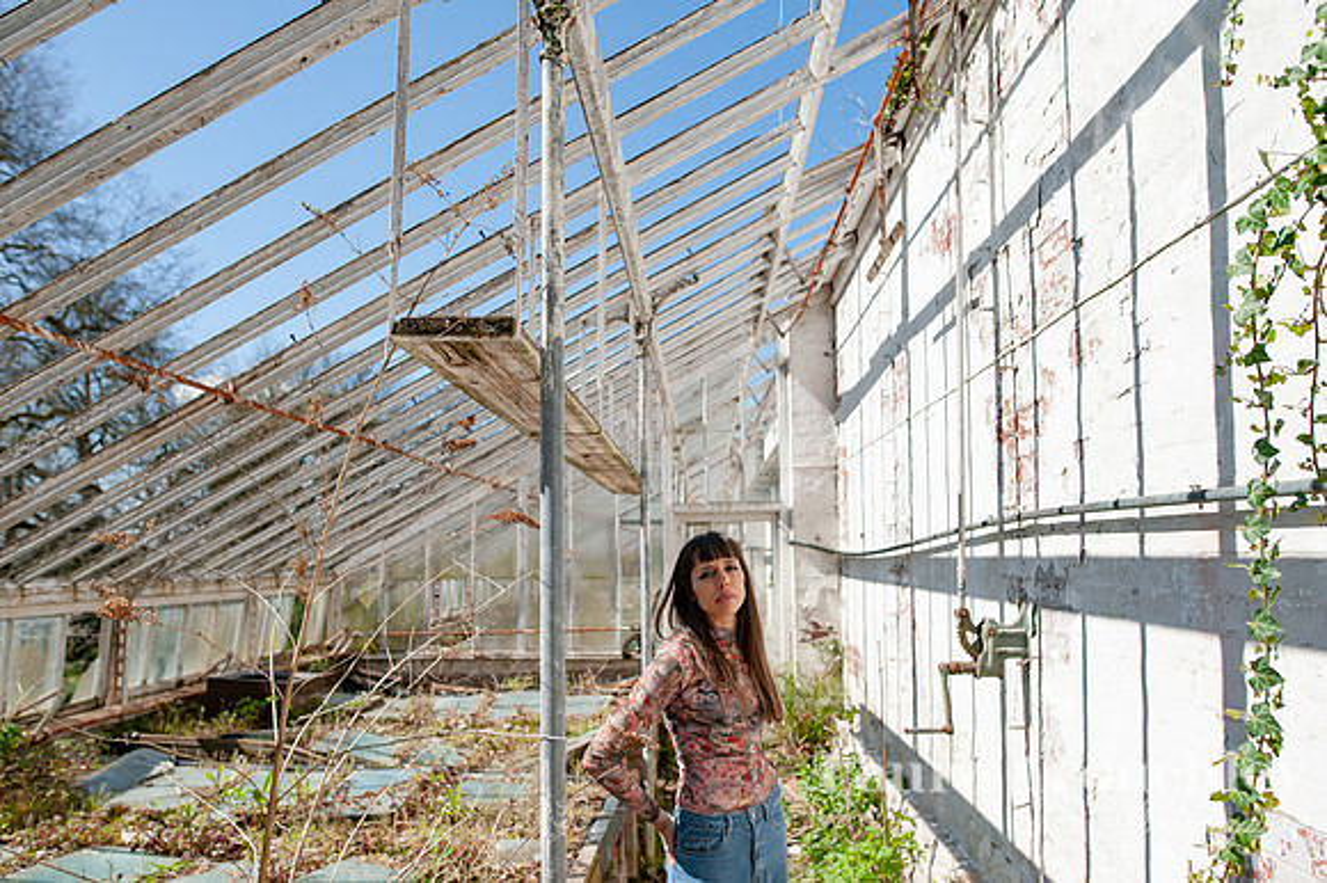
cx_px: 644
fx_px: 914
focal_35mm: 25
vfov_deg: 51.6
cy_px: 444
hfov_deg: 71.9
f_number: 3.5
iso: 200
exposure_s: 1/2500
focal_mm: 24
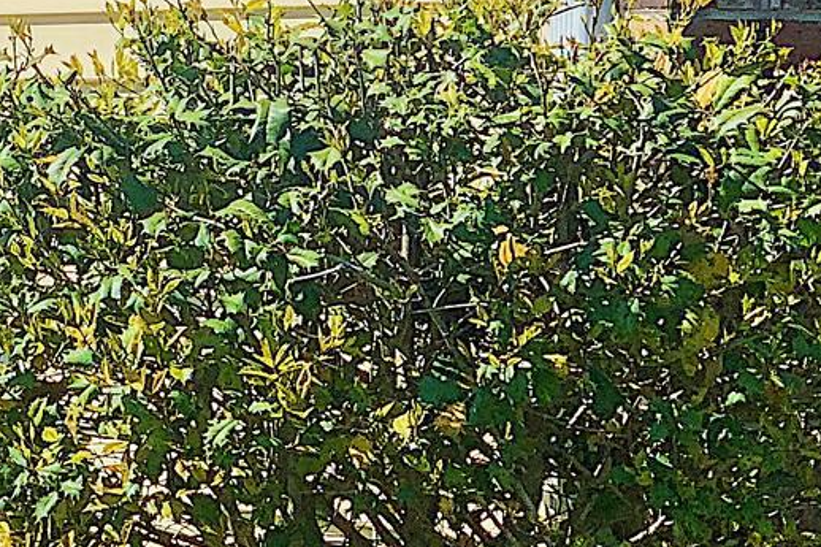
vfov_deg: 6.4
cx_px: -360
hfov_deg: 9.4
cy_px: 40
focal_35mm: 214
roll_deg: -0.7
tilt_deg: +1.0
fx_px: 4879
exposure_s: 1/1261
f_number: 2.4
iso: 16
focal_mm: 6
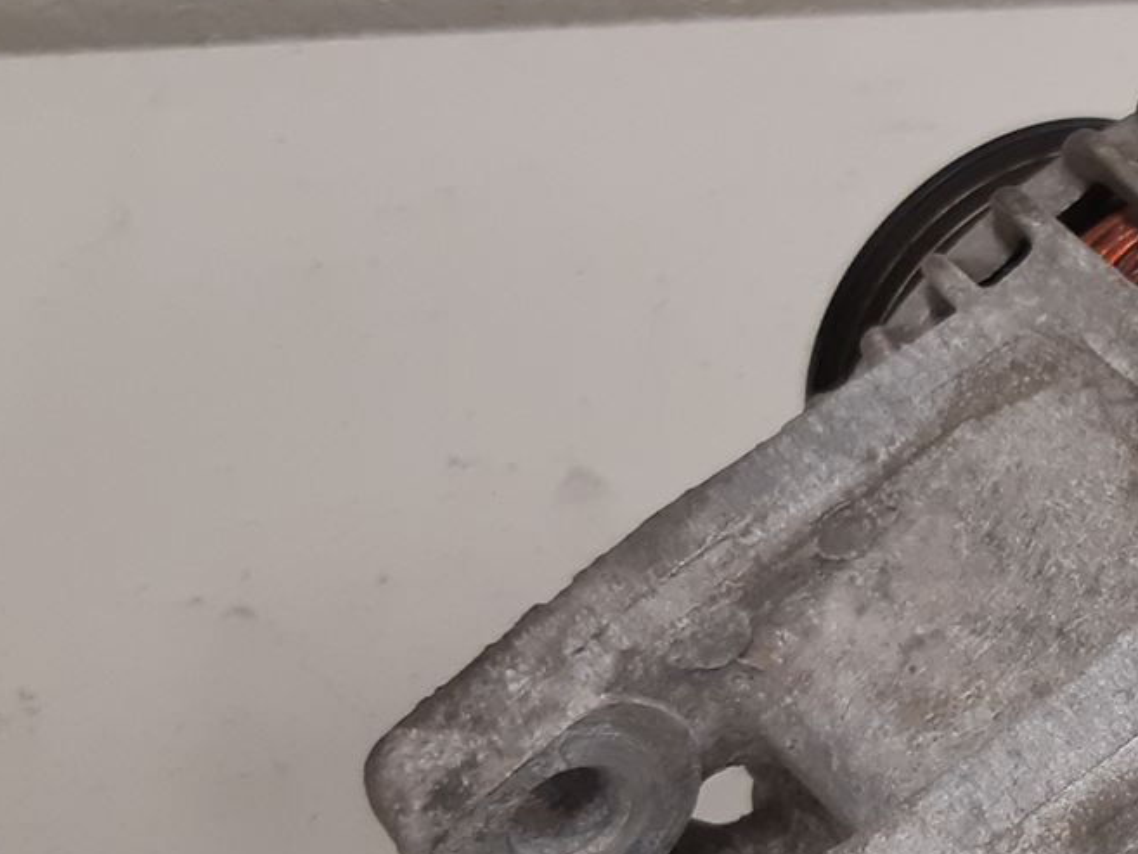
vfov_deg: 18.1
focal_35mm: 81
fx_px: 2663
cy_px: 643
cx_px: 1419
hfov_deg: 22.0
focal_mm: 3.93
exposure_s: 1/50
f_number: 1.7
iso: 125
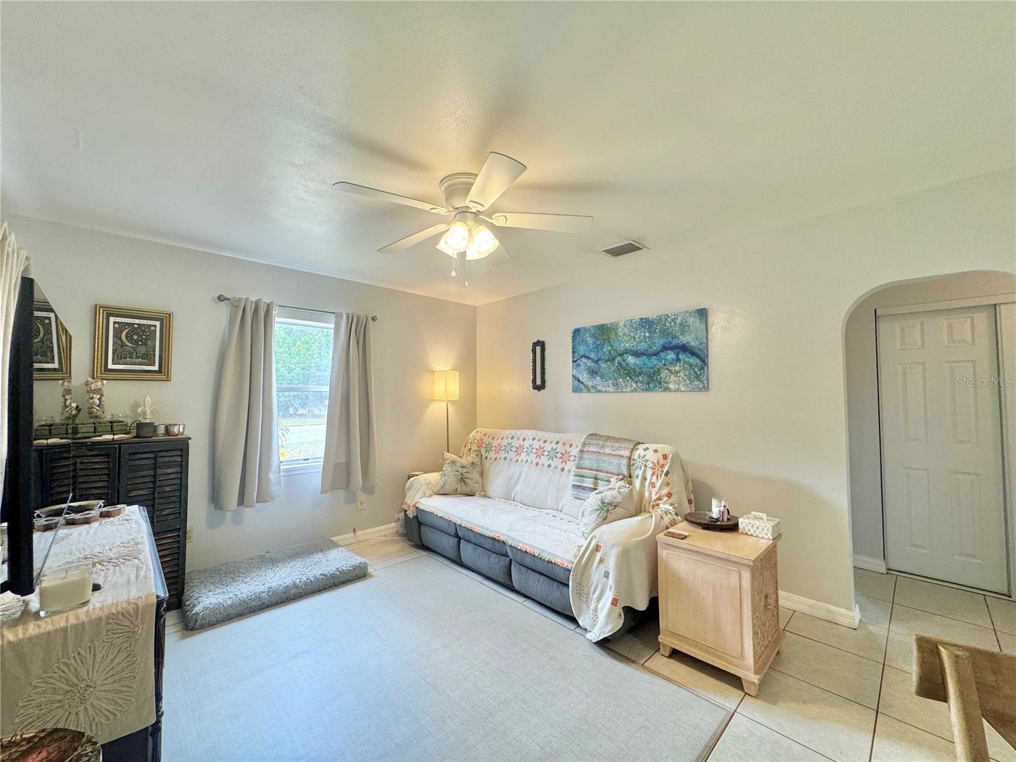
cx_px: 508
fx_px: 411
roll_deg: +0.0
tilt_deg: +2.3
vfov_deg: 85.7
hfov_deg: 102.1
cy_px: 381
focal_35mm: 14
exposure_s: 1/120
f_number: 2.2
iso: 160
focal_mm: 2.22
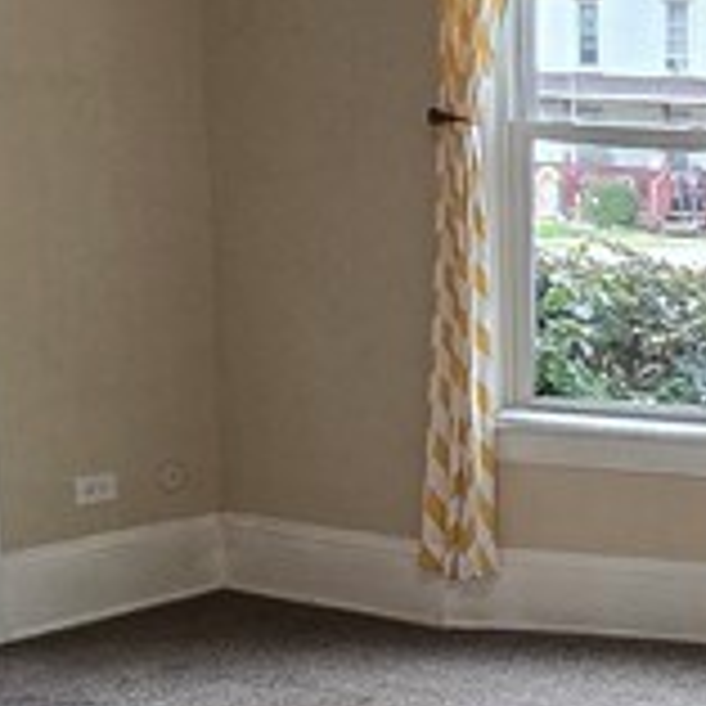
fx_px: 1731
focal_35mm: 75
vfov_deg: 22.7
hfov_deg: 19.6
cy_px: 567
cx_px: 1106
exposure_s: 1/60
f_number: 2.2
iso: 125
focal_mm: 2.2
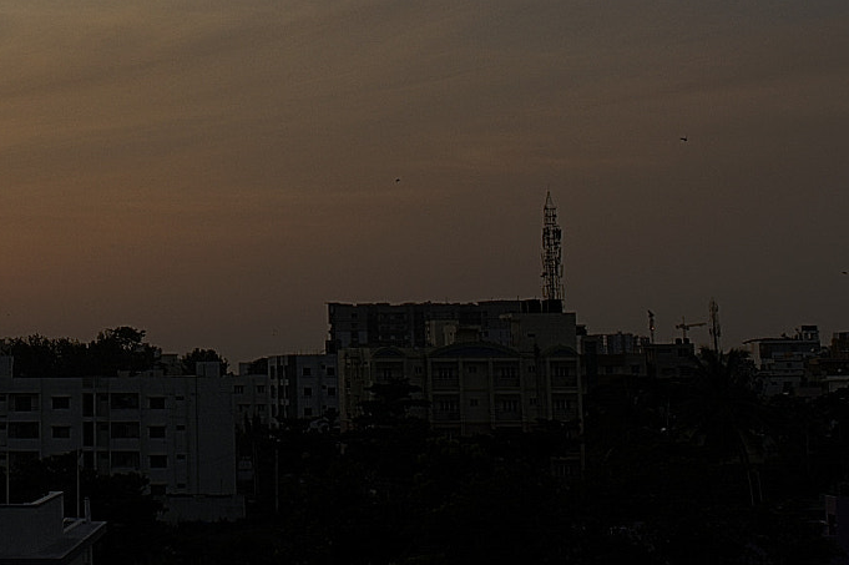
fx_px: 2243
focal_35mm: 95
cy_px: -88
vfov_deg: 14.0
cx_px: -9
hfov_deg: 20.7
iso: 100
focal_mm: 27
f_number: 11
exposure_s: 1/200
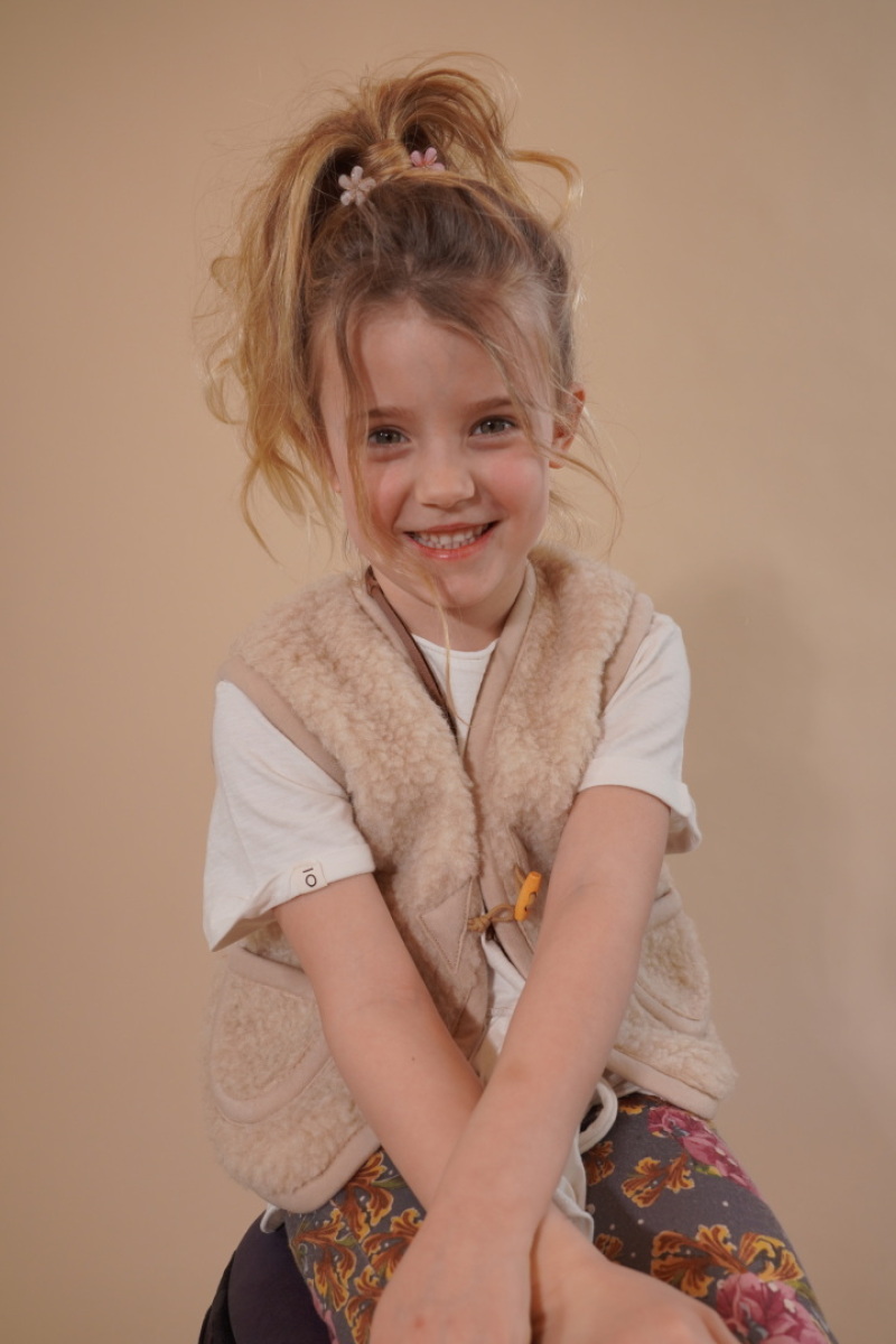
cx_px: 448
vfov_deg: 61.9
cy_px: 672
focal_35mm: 30
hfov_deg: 43.6
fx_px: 1120
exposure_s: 1/160
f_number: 4
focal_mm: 20
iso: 125
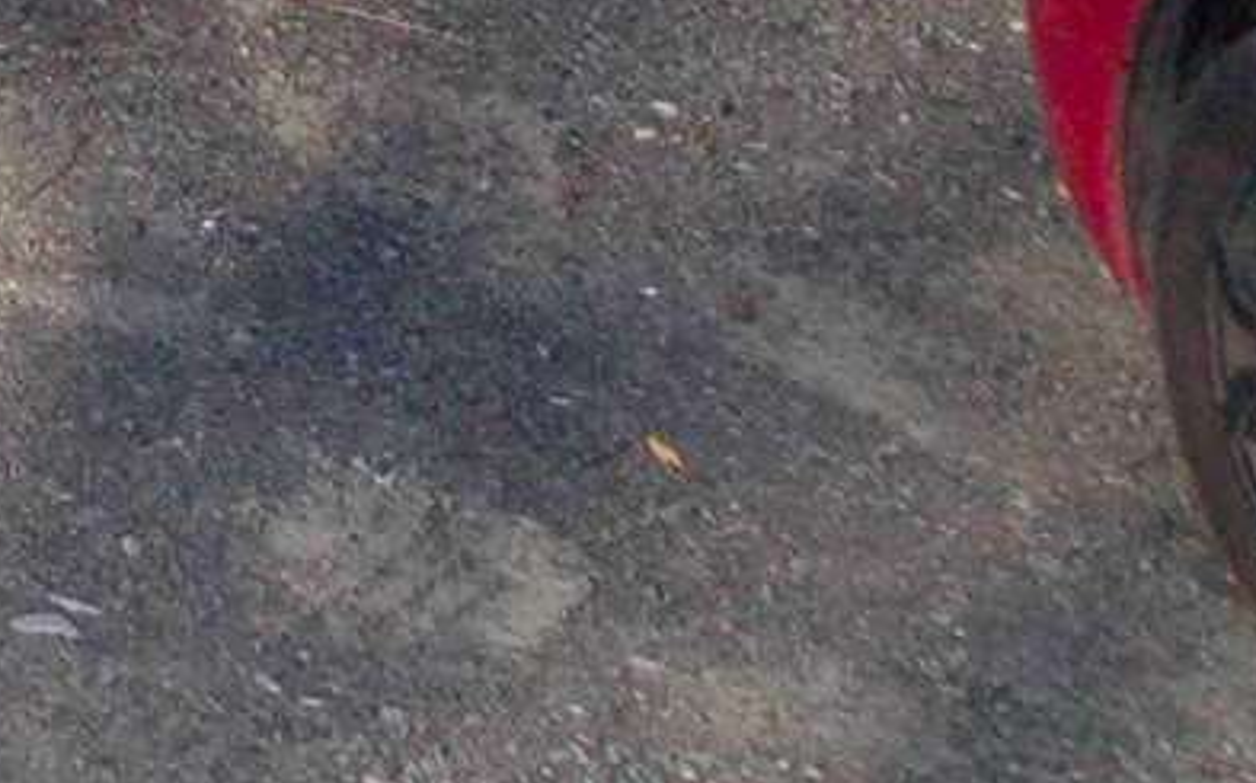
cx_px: -2915
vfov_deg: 5.3
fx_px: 6807
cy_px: -2892
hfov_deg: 8.3
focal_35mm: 199
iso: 100
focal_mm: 8.67
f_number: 1.8
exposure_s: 1/1000
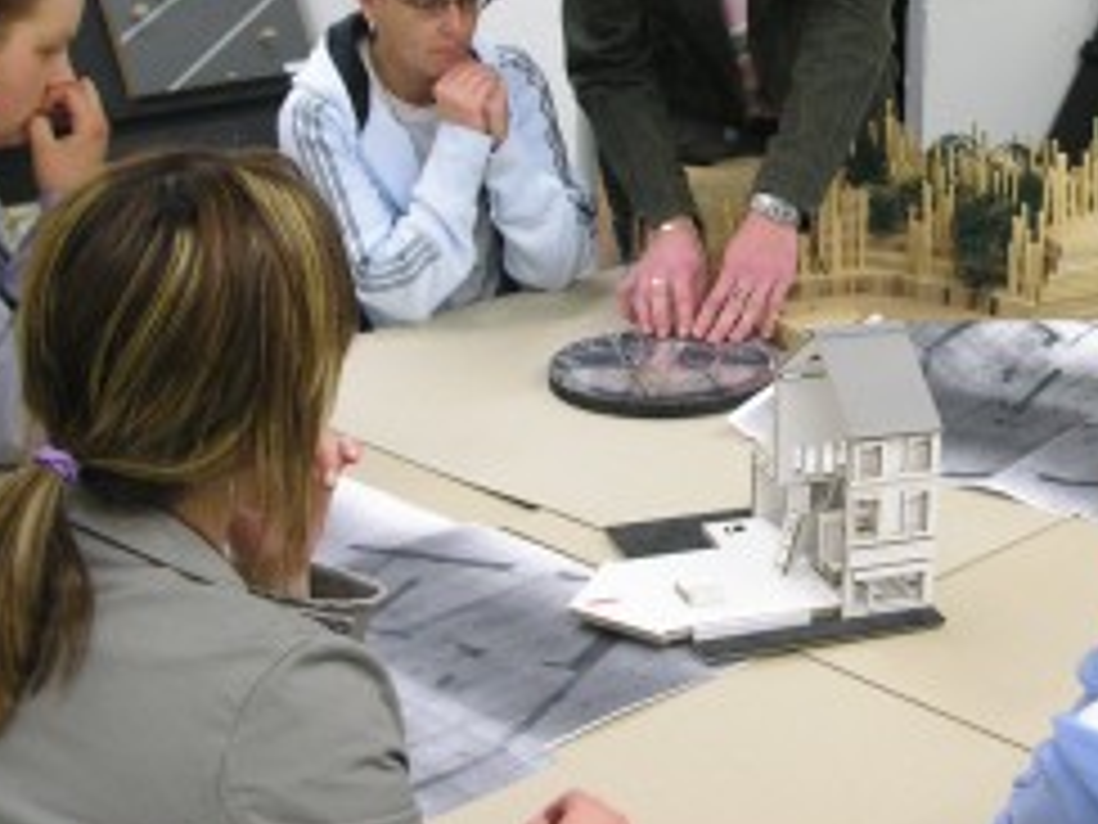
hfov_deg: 27.5
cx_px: 801
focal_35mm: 70
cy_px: 207
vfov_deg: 20.8
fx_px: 2220
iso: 200
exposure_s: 1/20
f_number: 2.8
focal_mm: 7.8
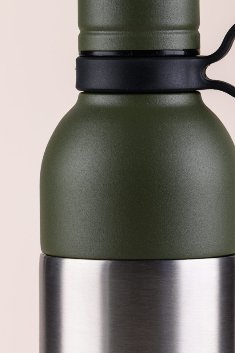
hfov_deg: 4.5
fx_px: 2998
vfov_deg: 6.7
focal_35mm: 306
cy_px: 310
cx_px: 138
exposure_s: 1/160
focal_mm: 116
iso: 100
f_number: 10
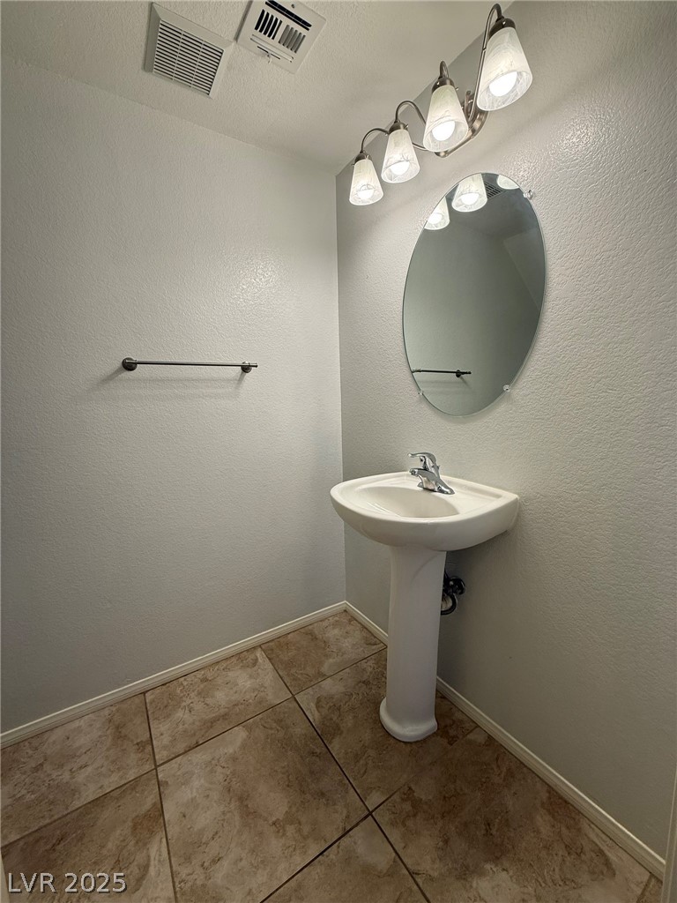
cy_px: 452
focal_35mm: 14
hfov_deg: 85.7
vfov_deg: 102.1
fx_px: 365
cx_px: 338
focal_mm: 2.22
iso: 64
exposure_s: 1/120
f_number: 2.2
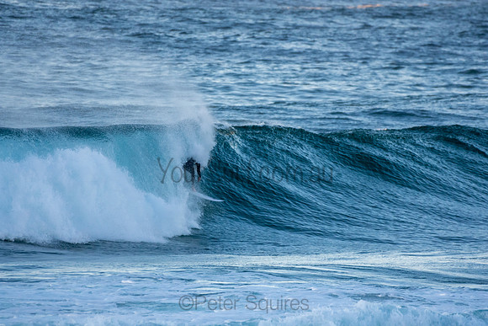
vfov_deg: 1.8
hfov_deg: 2.7
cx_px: 244
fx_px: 10169
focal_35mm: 750
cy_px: 163
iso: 900
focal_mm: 500
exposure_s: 1/1250
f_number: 5.6
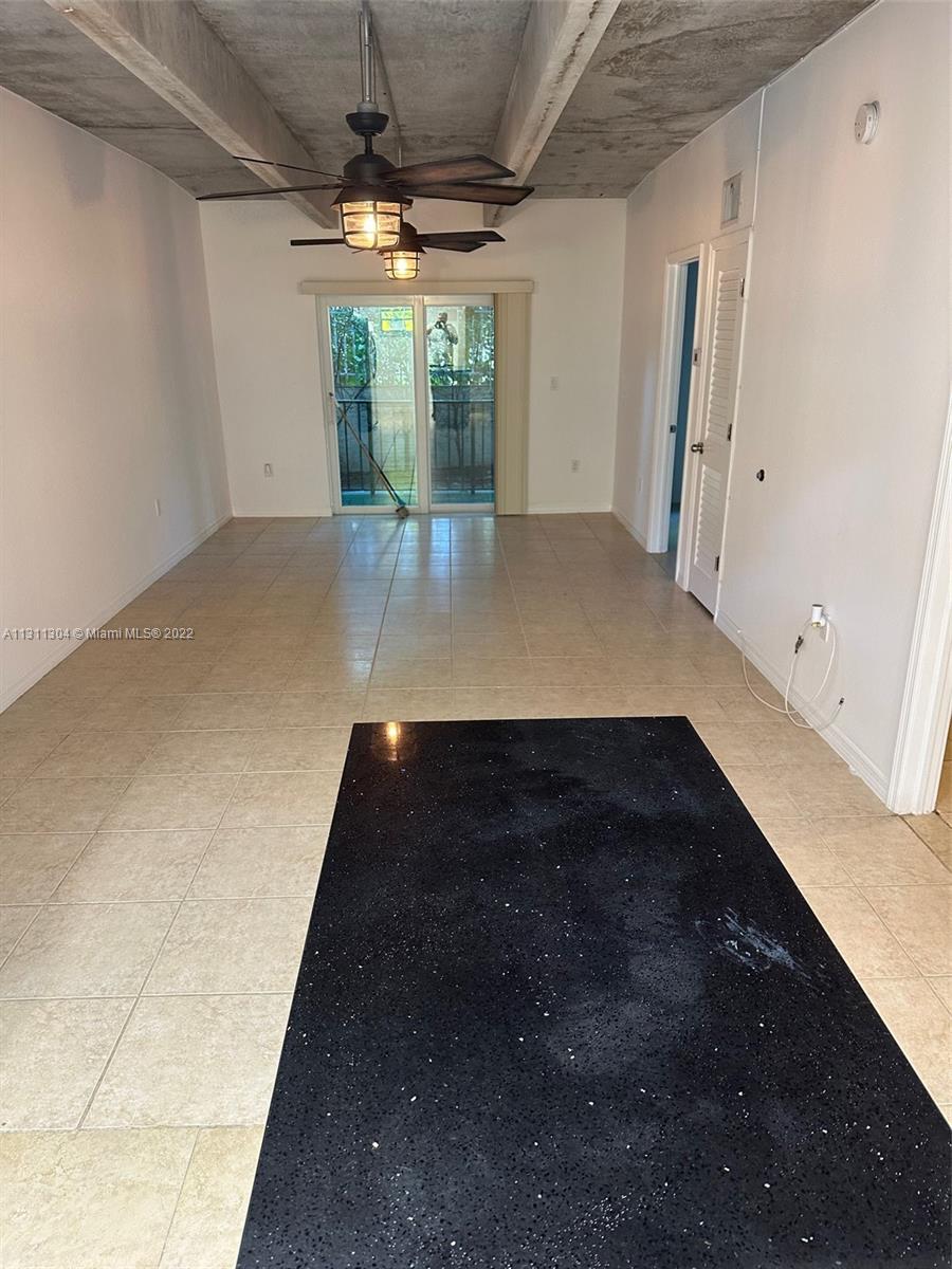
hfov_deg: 56.8
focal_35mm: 24
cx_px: 476
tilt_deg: -19.0
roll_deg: +0.7
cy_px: 634
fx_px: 880
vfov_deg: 71.6
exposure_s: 1/60
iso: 250
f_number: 1.78
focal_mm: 6.86
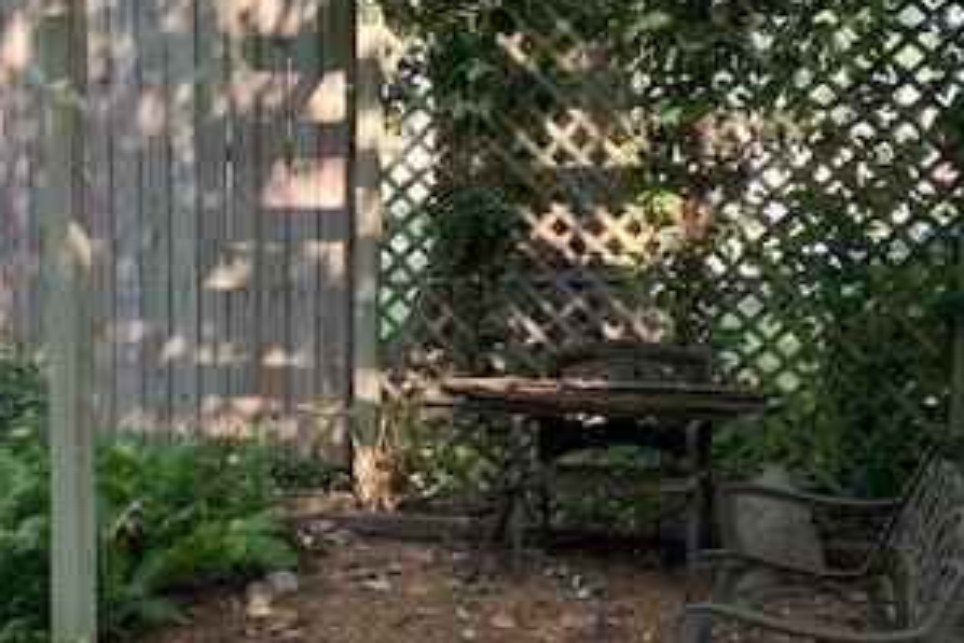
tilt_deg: -5.2
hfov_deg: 34.1
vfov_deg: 23.4
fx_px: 1554
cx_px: 298
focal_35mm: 58
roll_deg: -1.3
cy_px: 394
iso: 50
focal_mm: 4.25
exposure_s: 1/121
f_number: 1.8
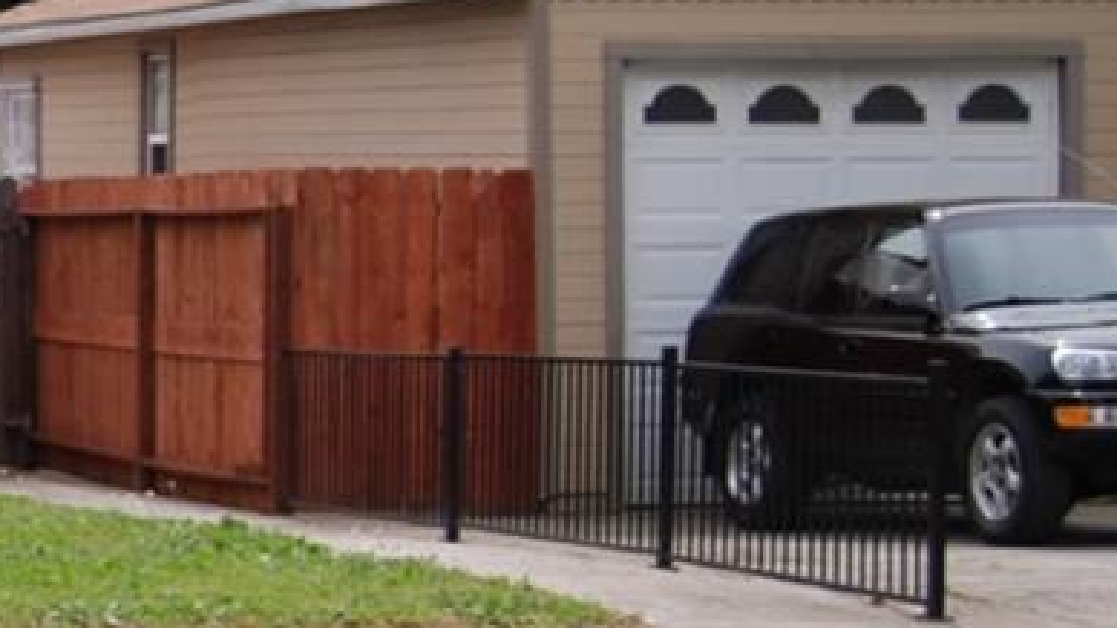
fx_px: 4323
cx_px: -898
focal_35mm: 146
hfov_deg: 13.3
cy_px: 324
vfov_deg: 8.3
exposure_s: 1/640
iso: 100
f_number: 4
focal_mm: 24
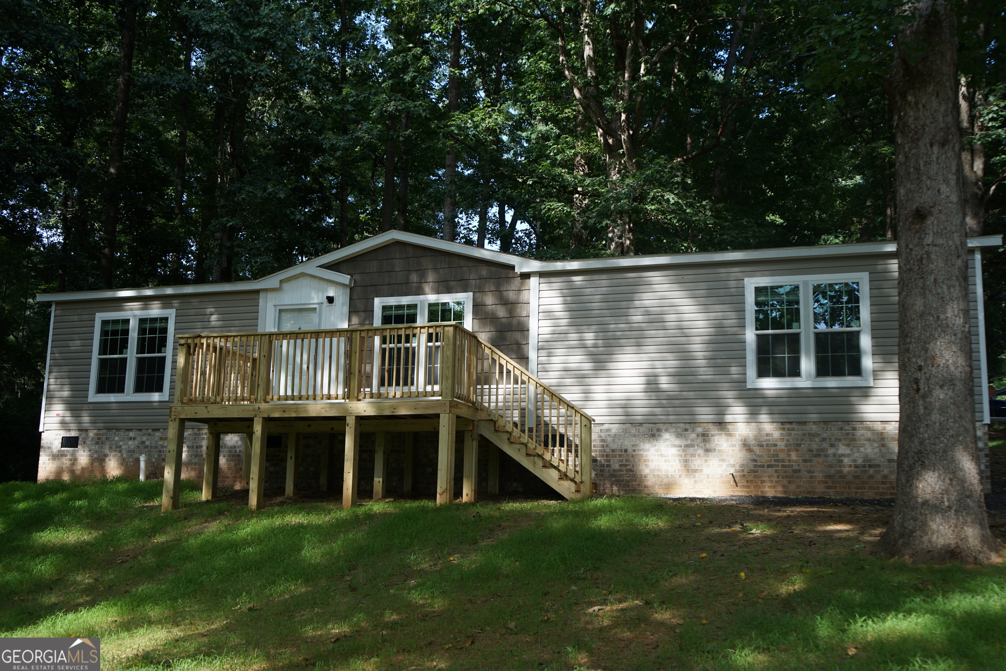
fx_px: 978
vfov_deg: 37.9
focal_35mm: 35
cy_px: 336
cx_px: 503
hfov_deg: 54.4
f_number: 5.6
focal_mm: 35
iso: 125
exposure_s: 1/125
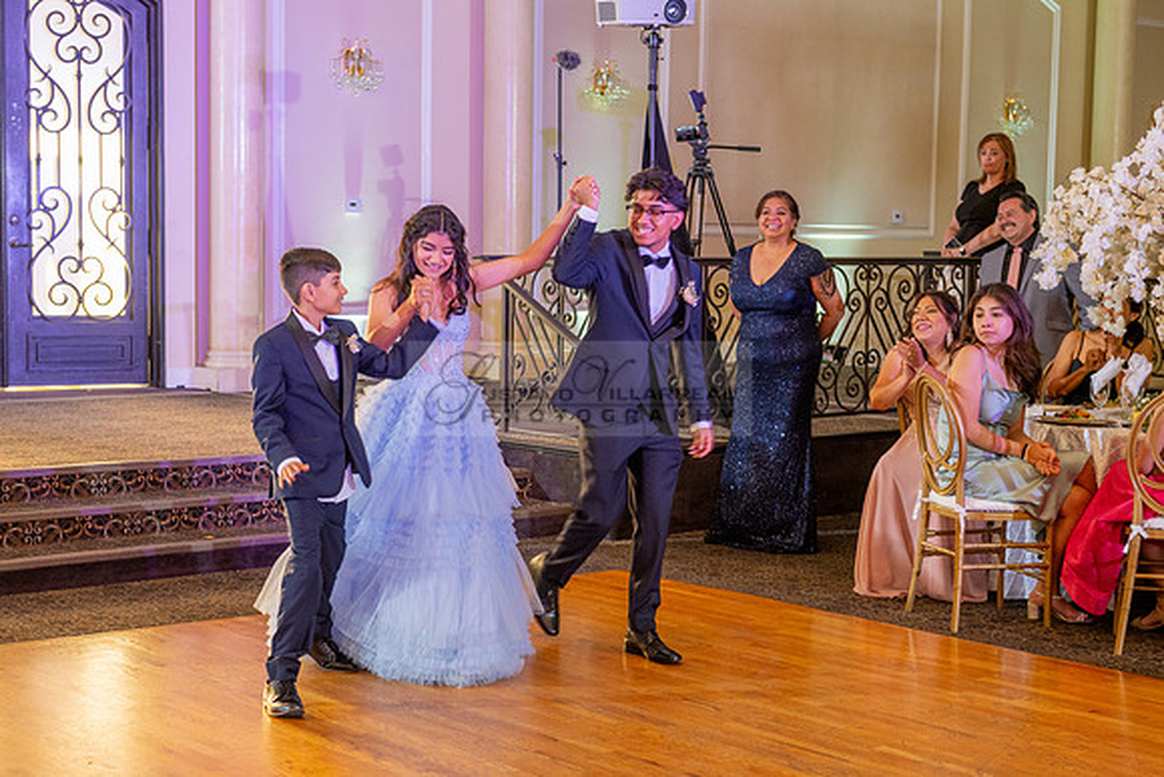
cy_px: 424
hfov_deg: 31.6
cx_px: 493
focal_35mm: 63
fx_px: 2050
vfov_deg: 21.4
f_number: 4
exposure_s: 1/80
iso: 800
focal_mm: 55
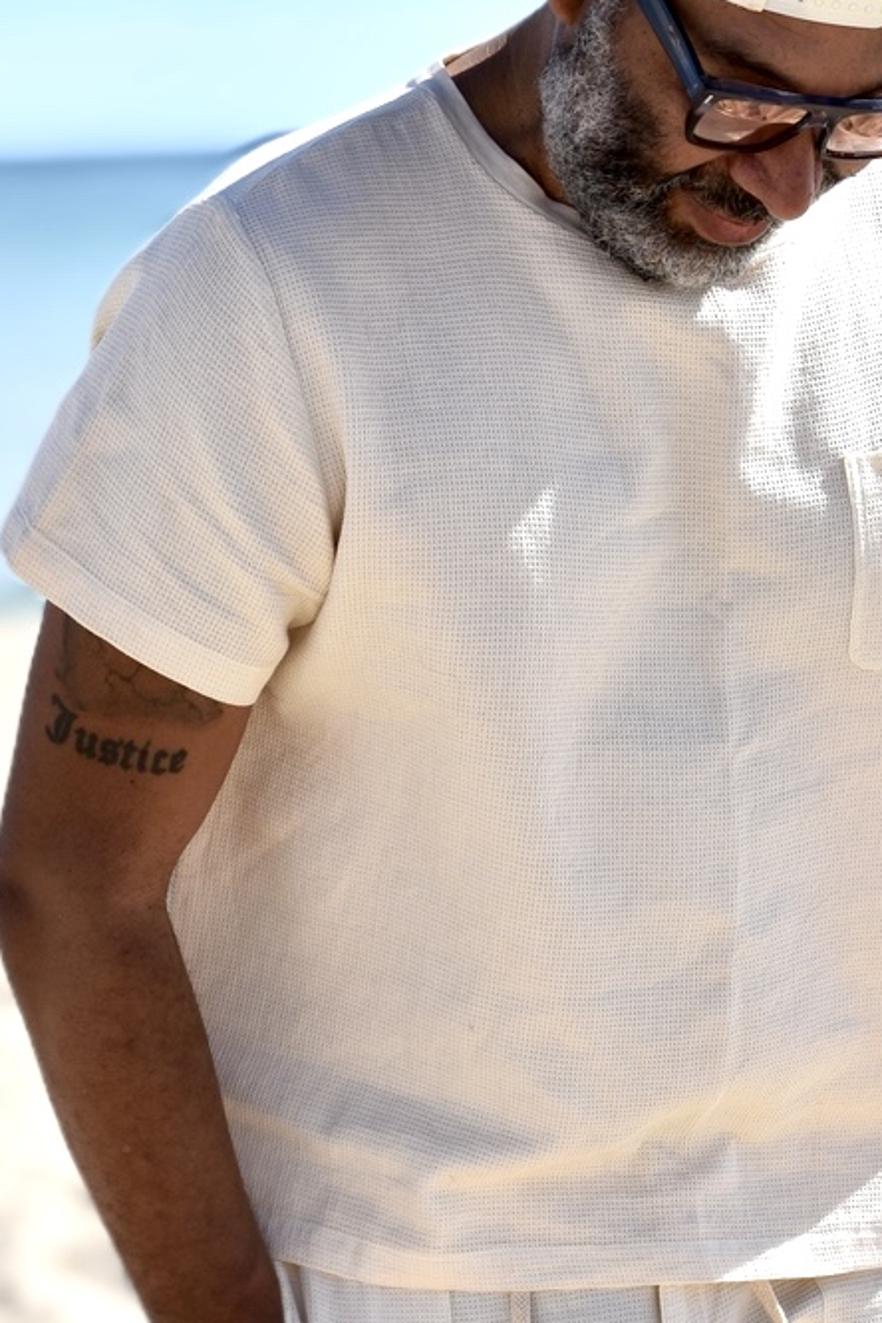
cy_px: 920
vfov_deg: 20.1
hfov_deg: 13.6
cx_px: 474
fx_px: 3710
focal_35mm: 101
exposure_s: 1/500
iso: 125
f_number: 8
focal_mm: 35
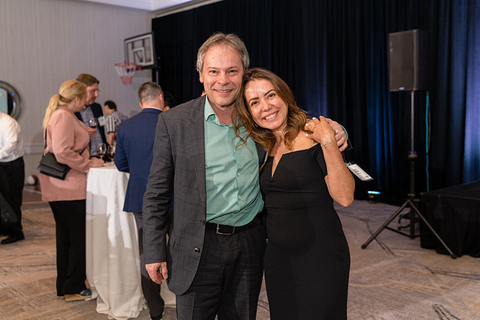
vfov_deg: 36.0
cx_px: 240
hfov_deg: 51.9
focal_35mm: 37
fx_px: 493
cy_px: 160
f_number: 3.5
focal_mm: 37
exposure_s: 1/200
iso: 1600
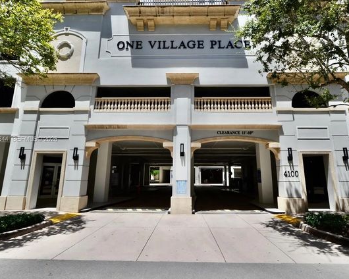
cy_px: 140
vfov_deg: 77.0
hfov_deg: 89.5
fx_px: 176
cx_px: 186
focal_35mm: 17
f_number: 8
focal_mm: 10
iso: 100
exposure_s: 1/250
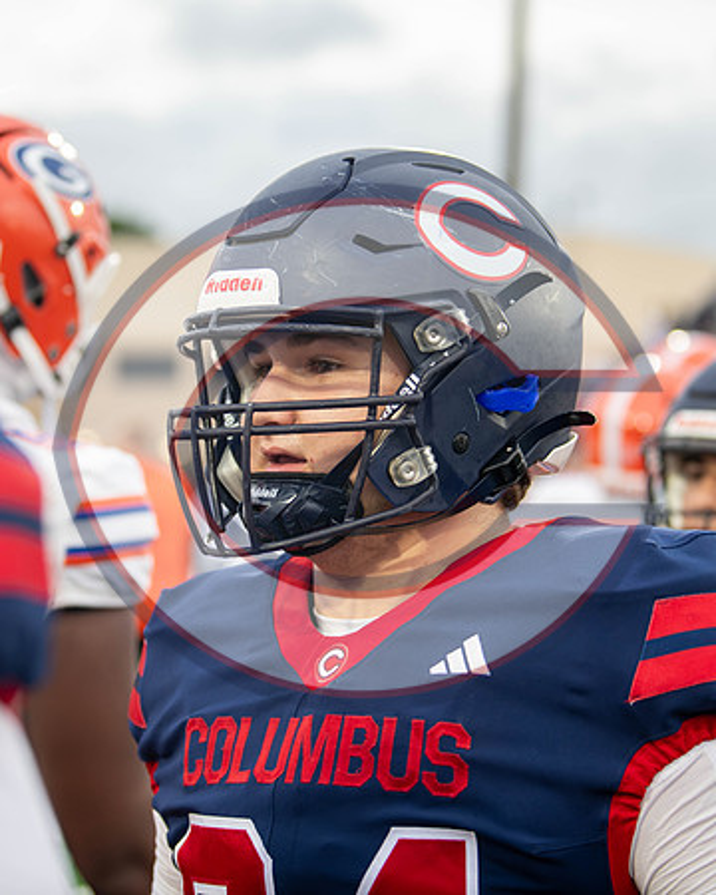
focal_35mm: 99
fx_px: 2610
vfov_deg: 19.5
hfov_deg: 15.6
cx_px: 338
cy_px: 448
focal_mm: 70
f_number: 2.8
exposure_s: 1/1000
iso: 1800
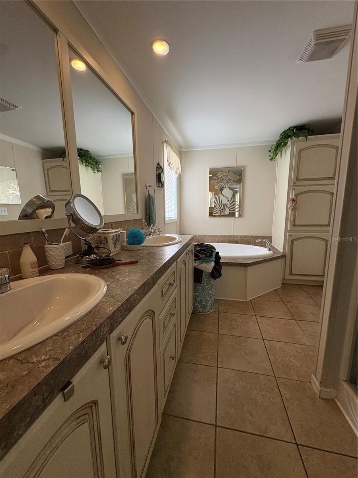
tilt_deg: -8.5
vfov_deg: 102.1
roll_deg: +0.4
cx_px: 179
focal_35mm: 14
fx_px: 193
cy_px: 239
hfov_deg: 85.7
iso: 320
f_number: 2.2
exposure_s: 1/60
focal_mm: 2.22
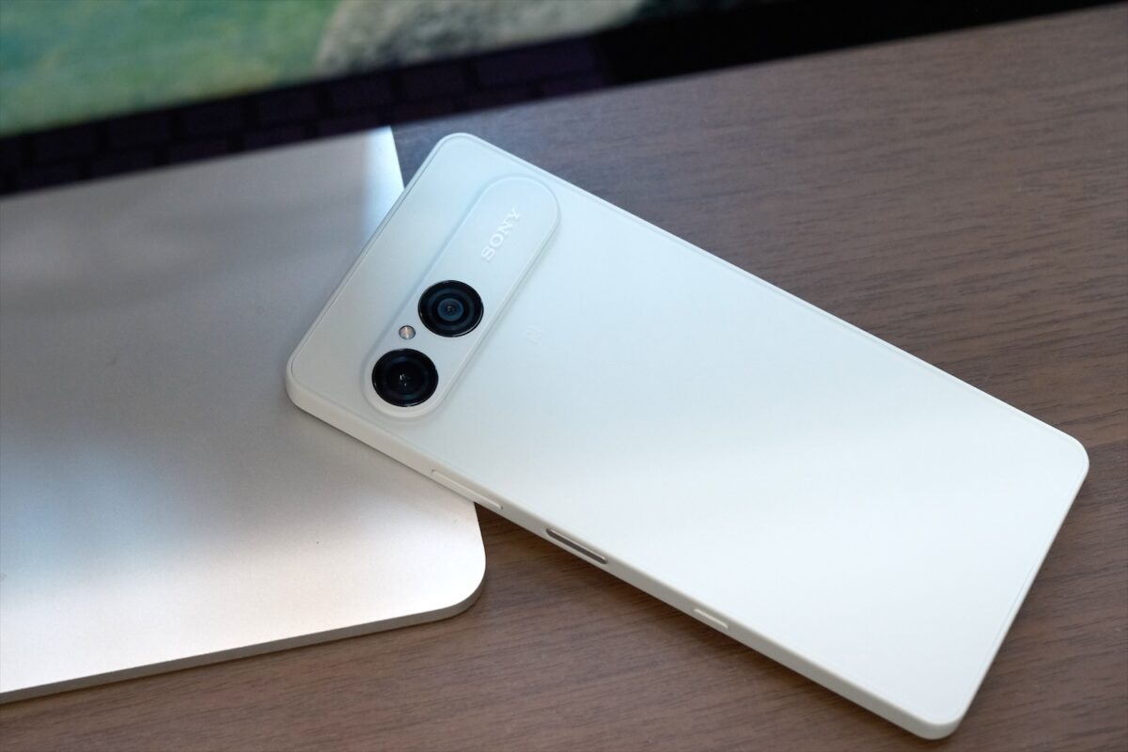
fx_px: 2600
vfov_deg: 16.5
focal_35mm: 83
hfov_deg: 24.5
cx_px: 564
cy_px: 376
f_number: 5
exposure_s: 1/125
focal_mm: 55
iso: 2500
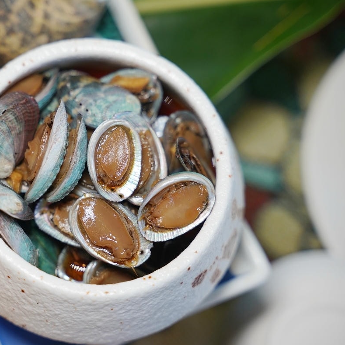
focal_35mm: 97
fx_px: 1094
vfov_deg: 17.9
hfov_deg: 17.8
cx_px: 85
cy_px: 171
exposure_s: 1/80
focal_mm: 75
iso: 250
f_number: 4
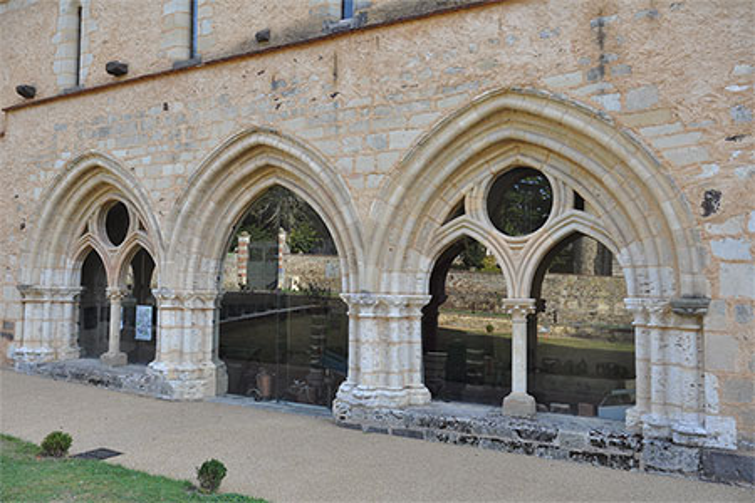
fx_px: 566
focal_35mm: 27
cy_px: 252
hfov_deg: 67.4
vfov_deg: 47.9
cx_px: 378
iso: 280
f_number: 5.6
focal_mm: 18
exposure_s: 1/125
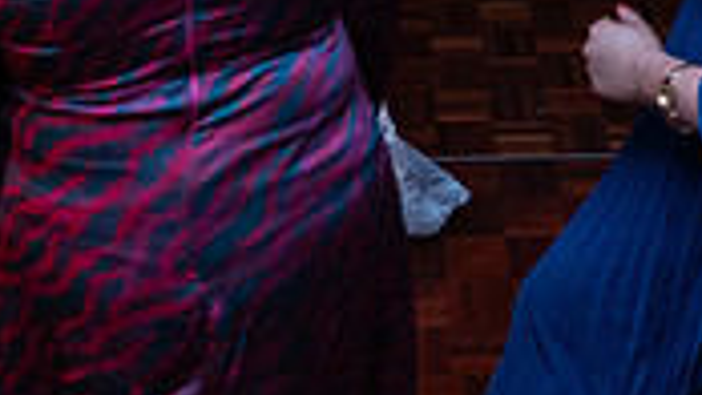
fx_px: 1694
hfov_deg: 23.4
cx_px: 351
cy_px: -328
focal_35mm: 91
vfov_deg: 12.2
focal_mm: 26
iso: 1000
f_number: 3.5
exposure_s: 1/160
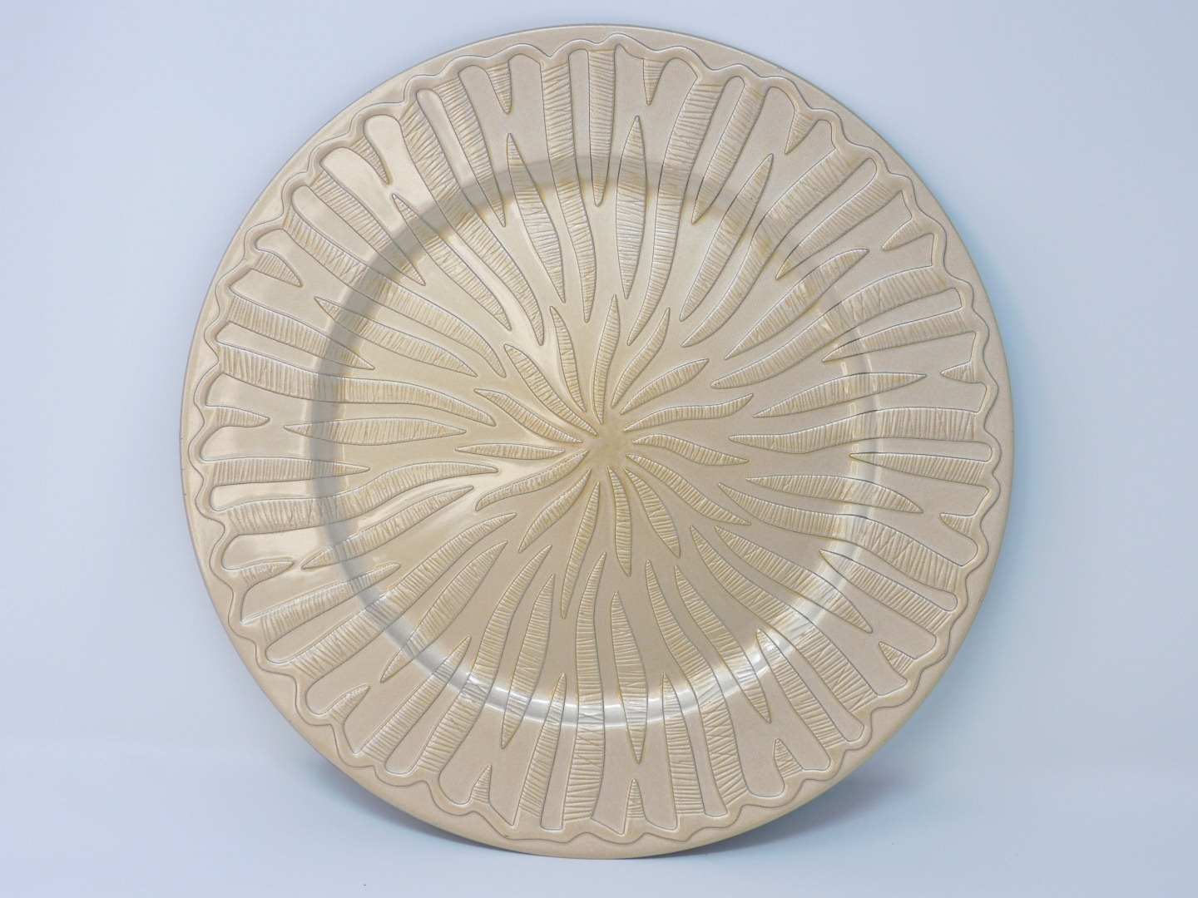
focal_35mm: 45
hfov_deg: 42.1
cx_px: 599
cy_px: 449
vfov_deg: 32.2
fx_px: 1557
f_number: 4
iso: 125
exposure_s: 1/100
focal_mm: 8.1
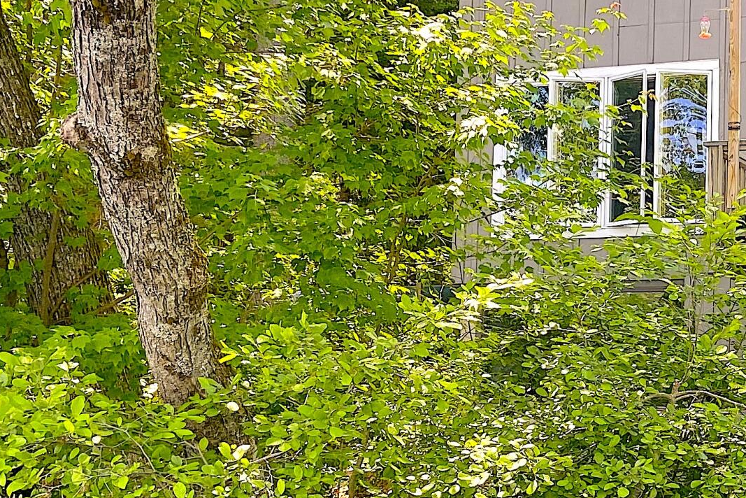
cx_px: 770
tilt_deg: +5.3
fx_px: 1575
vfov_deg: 17.9
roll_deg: -0.6
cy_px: 327
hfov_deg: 25.2
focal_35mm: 76
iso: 32
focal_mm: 4.25
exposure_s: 1/223
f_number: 1.8
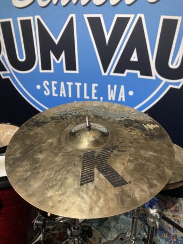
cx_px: 92
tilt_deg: -20.9
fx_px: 197
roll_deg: -1.2
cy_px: 122
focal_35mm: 28
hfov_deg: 49.8
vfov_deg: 63.4
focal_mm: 3.99
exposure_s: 1/60
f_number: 1.8
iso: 200
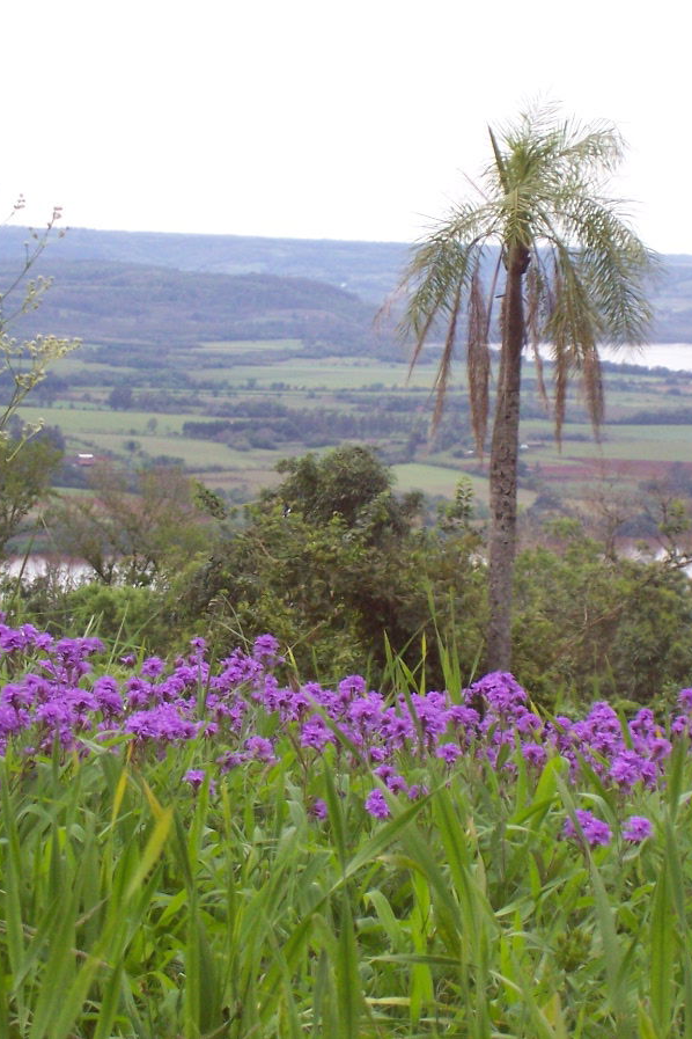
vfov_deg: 14.4
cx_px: 510
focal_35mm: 142
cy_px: 519
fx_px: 4094
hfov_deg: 9.6
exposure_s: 1/60
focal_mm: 16.8
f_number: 4.6
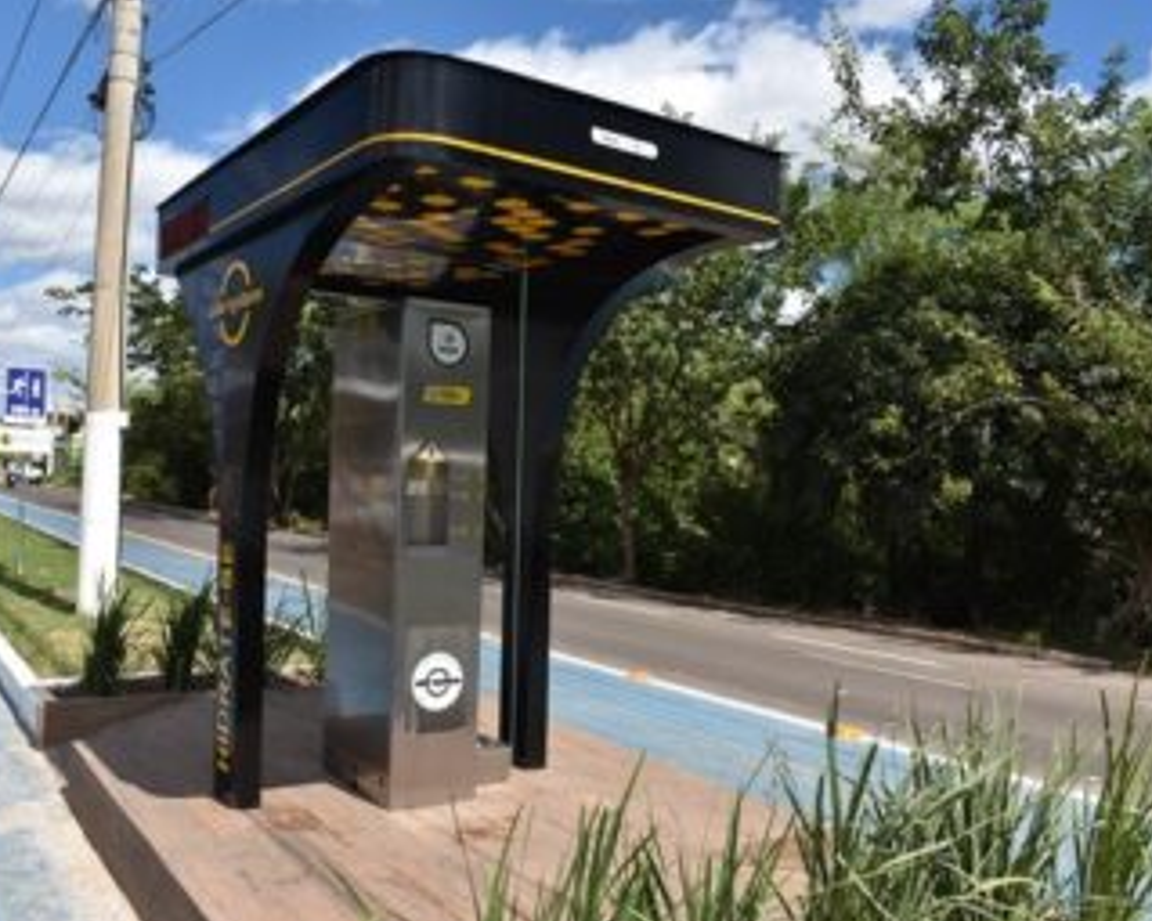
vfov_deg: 47.1
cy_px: 466
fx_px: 1057
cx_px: 484
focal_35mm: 31
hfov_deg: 56.9
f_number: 10
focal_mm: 18
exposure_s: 1/200
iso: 100
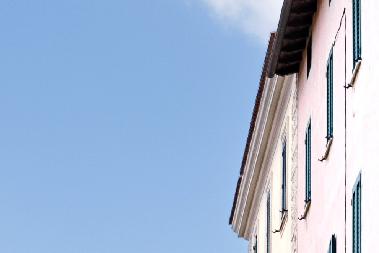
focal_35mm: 170
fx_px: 1790
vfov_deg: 8.1
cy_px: 201
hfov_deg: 11.9
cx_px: 397
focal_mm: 18
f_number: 8
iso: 160
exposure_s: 1/180
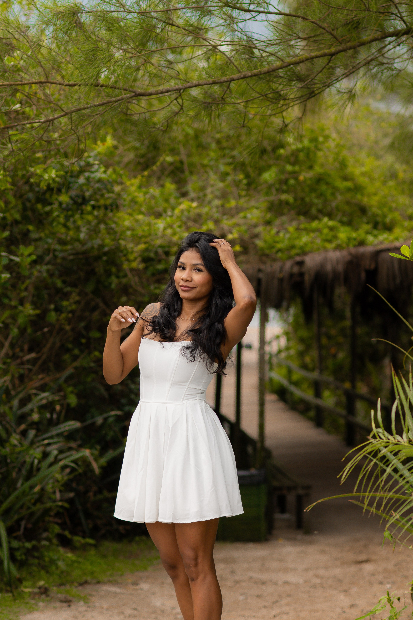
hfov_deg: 10.8
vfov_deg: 16.1
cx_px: 206
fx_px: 2194
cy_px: 310
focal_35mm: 128
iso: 200
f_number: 3.2
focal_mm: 85
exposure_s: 1/320
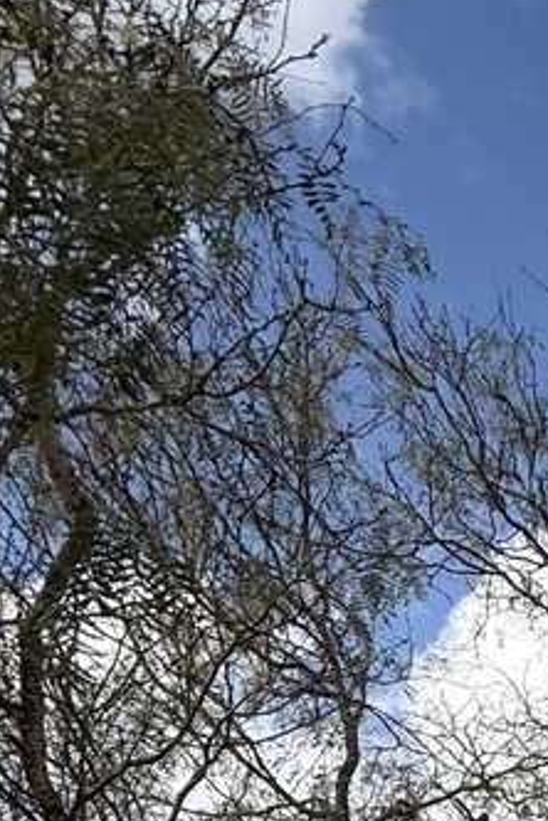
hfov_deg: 15.8
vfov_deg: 25.2
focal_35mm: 63
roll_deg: +2.8
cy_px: 1191
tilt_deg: -0.1
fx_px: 1438
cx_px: 1168
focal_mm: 2.22
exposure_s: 1/2092
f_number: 2.2
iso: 50
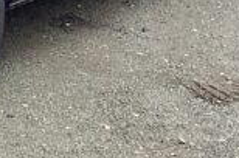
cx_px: -92
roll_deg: +0.8
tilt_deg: -10.5
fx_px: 1106
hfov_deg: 11.9
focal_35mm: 167
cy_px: -86
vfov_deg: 8.0
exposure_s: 1/100
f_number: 2.4
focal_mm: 3.3
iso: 32
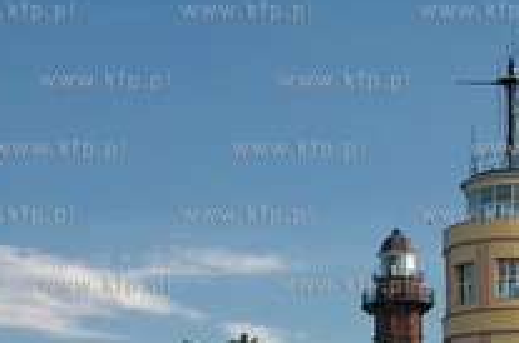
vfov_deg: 14.9
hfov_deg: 22.3
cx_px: 431
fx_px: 1294
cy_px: 318
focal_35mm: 90
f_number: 8
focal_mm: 31
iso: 200
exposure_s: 1/320
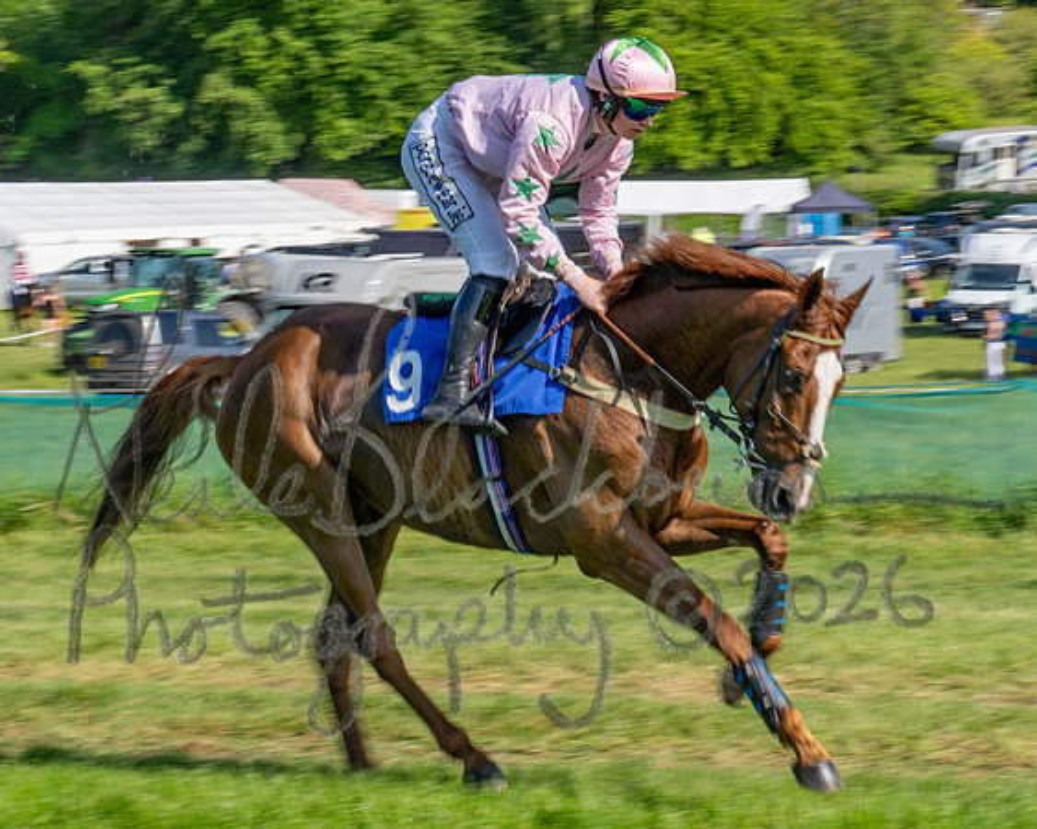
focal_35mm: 118
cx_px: 456
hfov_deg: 16.3
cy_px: 414
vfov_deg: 13.0
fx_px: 3630
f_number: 16
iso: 100
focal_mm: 70
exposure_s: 1/160
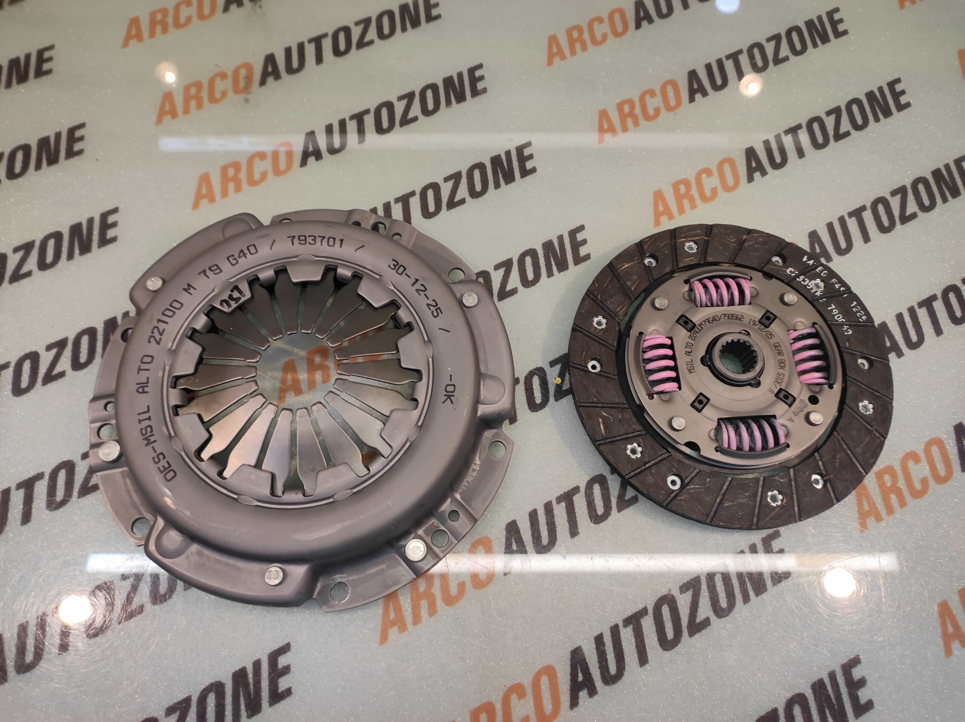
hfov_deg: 91.1
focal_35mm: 17
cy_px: 361
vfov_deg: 74.7
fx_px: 474
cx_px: 482
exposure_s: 1/33
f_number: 1.79
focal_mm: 4.74
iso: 98
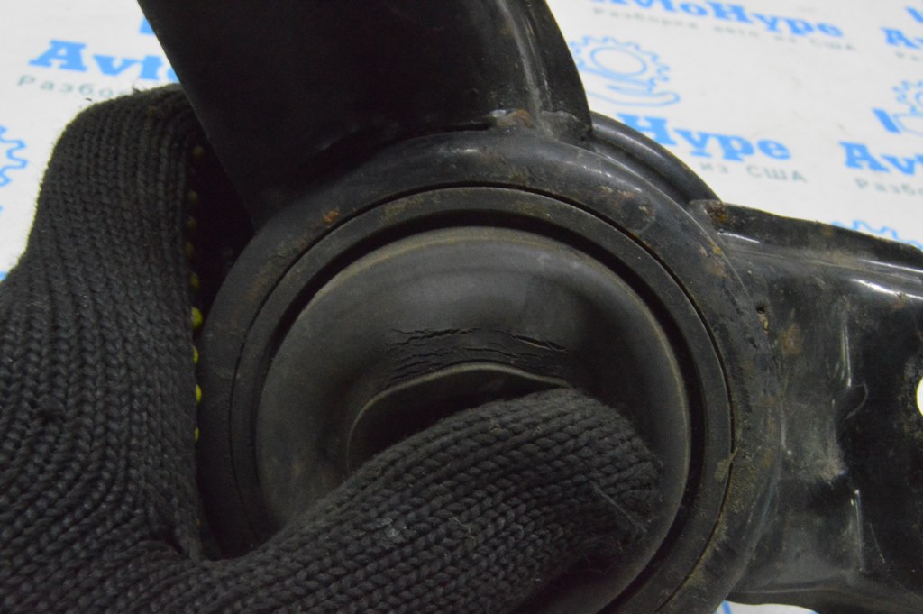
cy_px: 307
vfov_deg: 29.8
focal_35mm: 45
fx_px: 1153
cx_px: 462
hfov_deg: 43.6
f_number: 20
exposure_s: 1/15
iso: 6400
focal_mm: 30
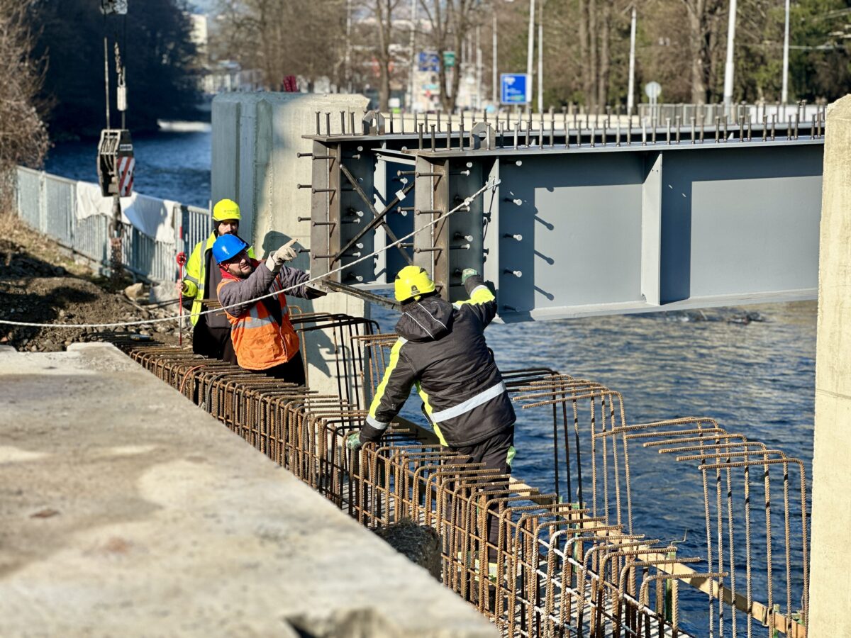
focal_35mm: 77
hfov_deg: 25.3
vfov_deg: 19.1
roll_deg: -1.2
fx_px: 1893
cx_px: 426
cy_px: 319
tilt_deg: -5.9
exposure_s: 1/365
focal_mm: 9
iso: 32
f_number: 2.8
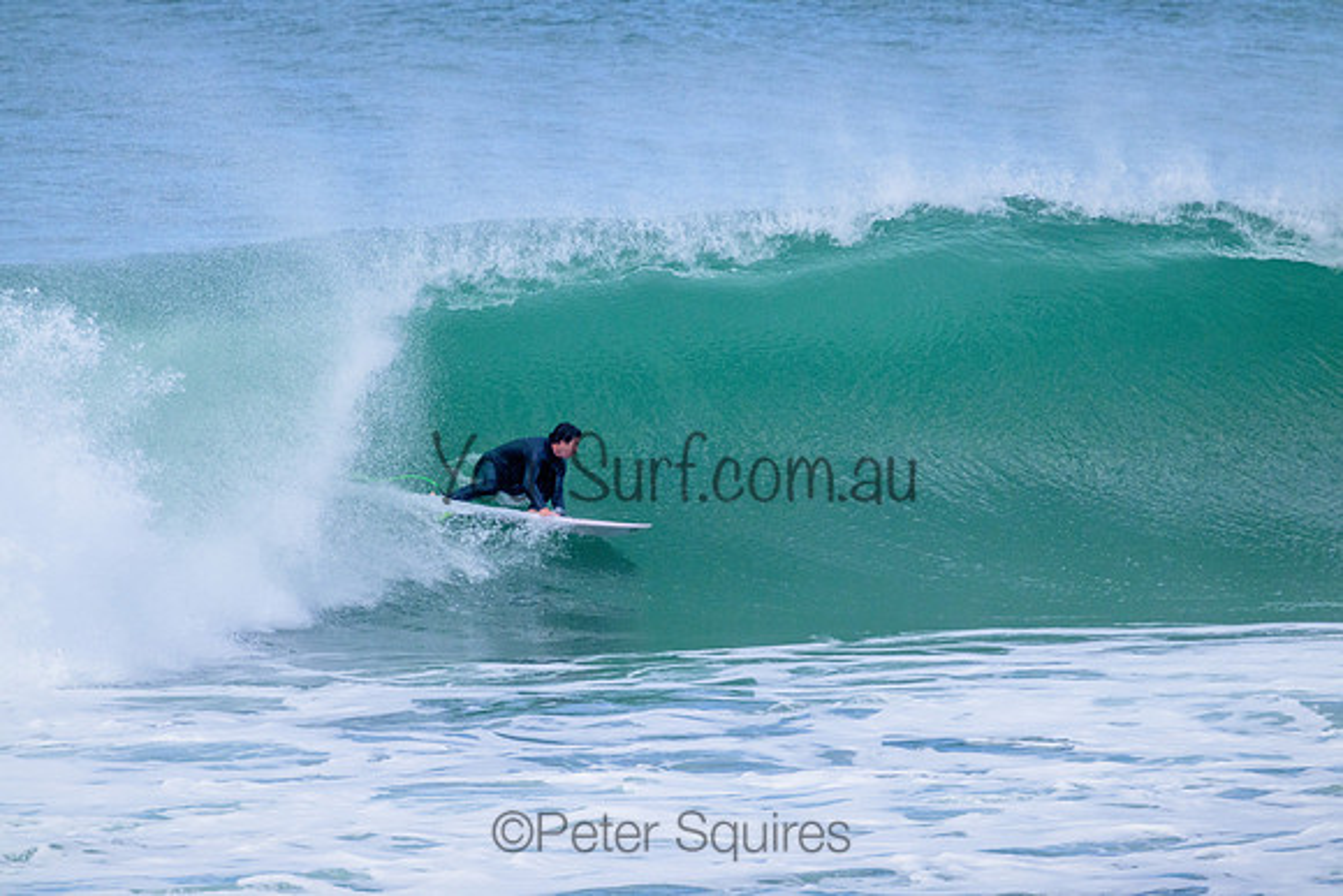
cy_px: 448
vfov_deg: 1.7
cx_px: 672
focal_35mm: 800
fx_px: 29850
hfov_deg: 2.6
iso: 2500
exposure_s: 1/2000
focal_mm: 800
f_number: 11
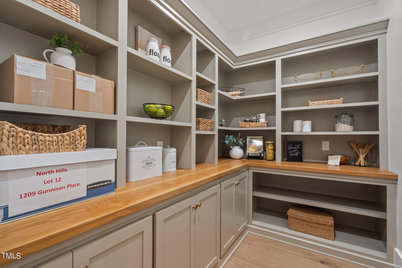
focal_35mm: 16
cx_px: 201
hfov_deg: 96.7
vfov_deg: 73.7
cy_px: 134
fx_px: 179
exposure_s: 2
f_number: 8
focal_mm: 16
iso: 400
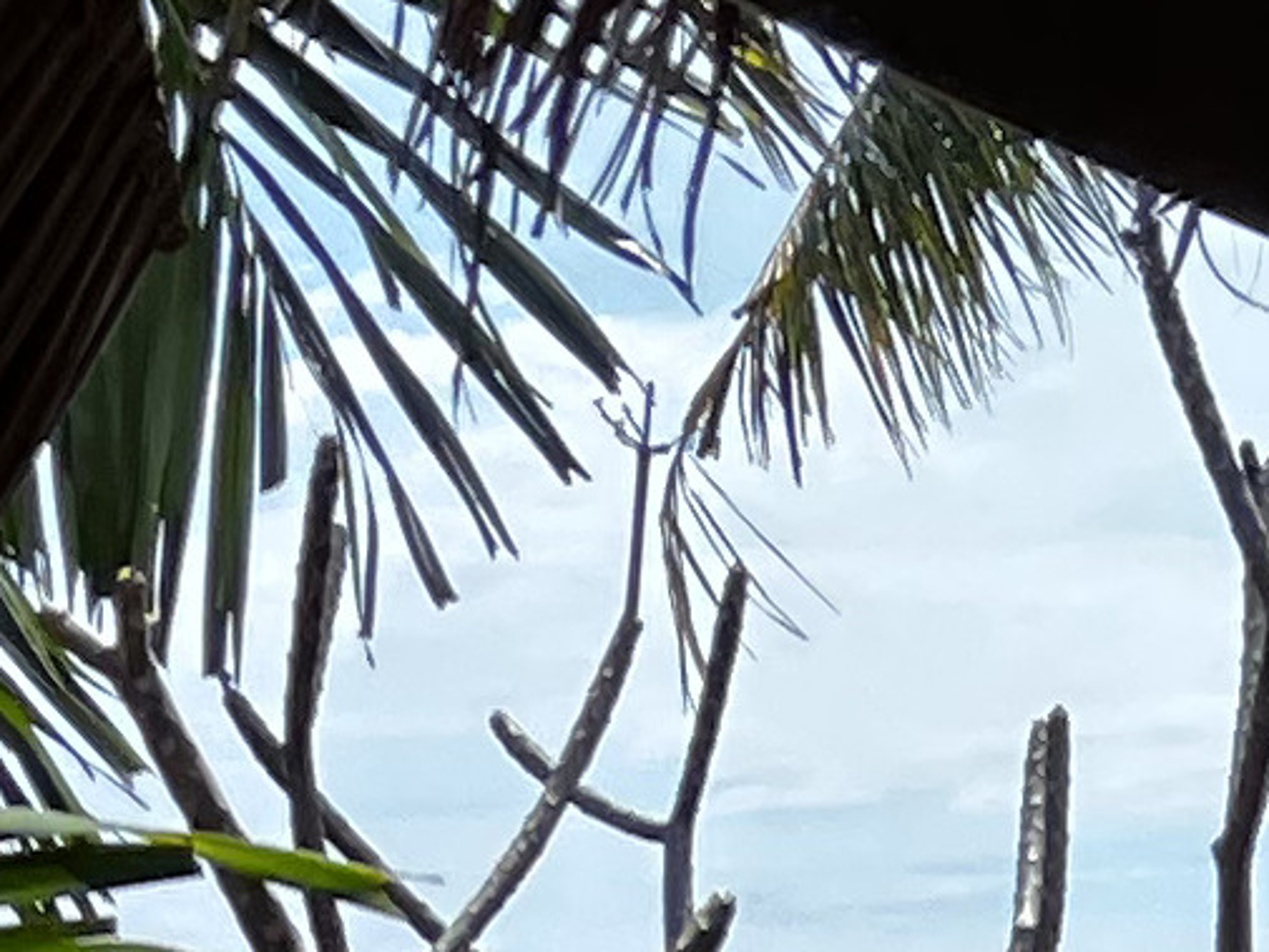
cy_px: 3574
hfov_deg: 9.6
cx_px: 681
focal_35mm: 206
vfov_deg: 6.2
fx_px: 7554
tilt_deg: -16.2
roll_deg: +1.2
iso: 50
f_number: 1.5
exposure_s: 1/2165
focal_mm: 5.7
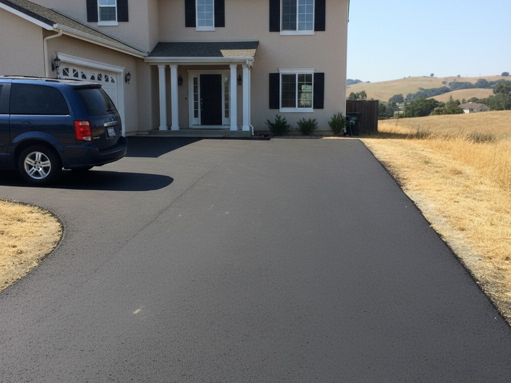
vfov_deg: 58.9
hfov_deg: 73.9
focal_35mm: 23
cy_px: 192
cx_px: 256
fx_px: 340
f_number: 1.8
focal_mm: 6.4
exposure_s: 1/1897
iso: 337
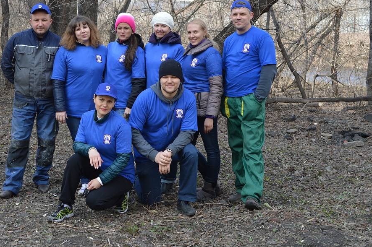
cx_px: 144
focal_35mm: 53
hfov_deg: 37.4
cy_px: 104
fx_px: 547
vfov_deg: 25.4
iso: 200
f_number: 5.6
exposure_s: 1/125
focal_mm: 26
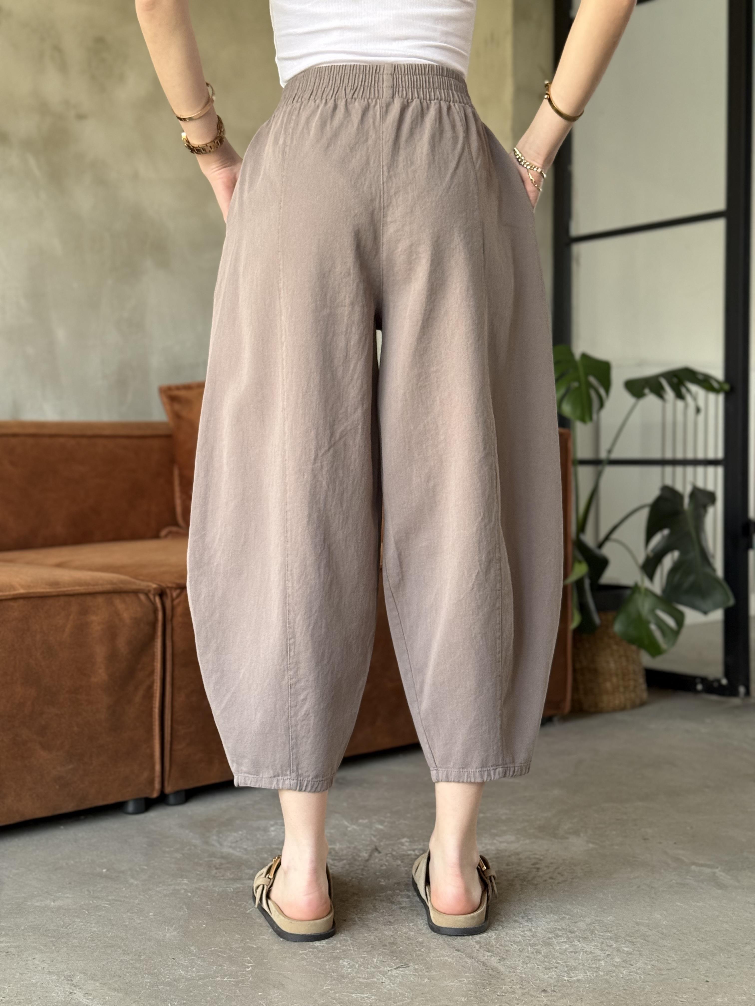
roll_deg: +0.3
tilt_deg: -2.0
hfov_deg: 30.3
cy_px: 503
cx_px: 378
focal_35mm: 48
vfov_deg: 39.7
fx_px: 1396
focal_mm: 6.76
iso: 200
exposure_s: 1/60
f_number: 1.78
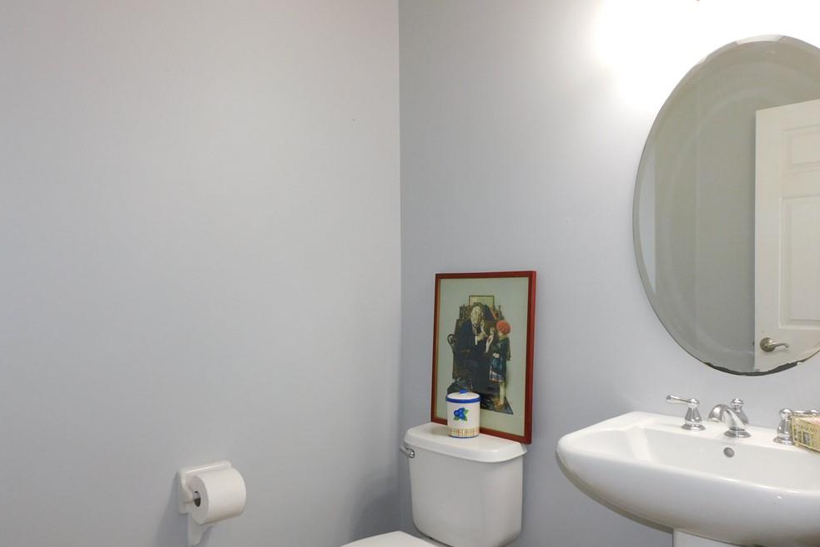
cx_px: 406
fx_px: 592
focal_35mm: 26
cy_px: 305
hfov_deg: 69.4
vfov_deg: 49.4
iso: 200
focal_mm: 4.3
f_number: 3.3
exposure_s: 1/30
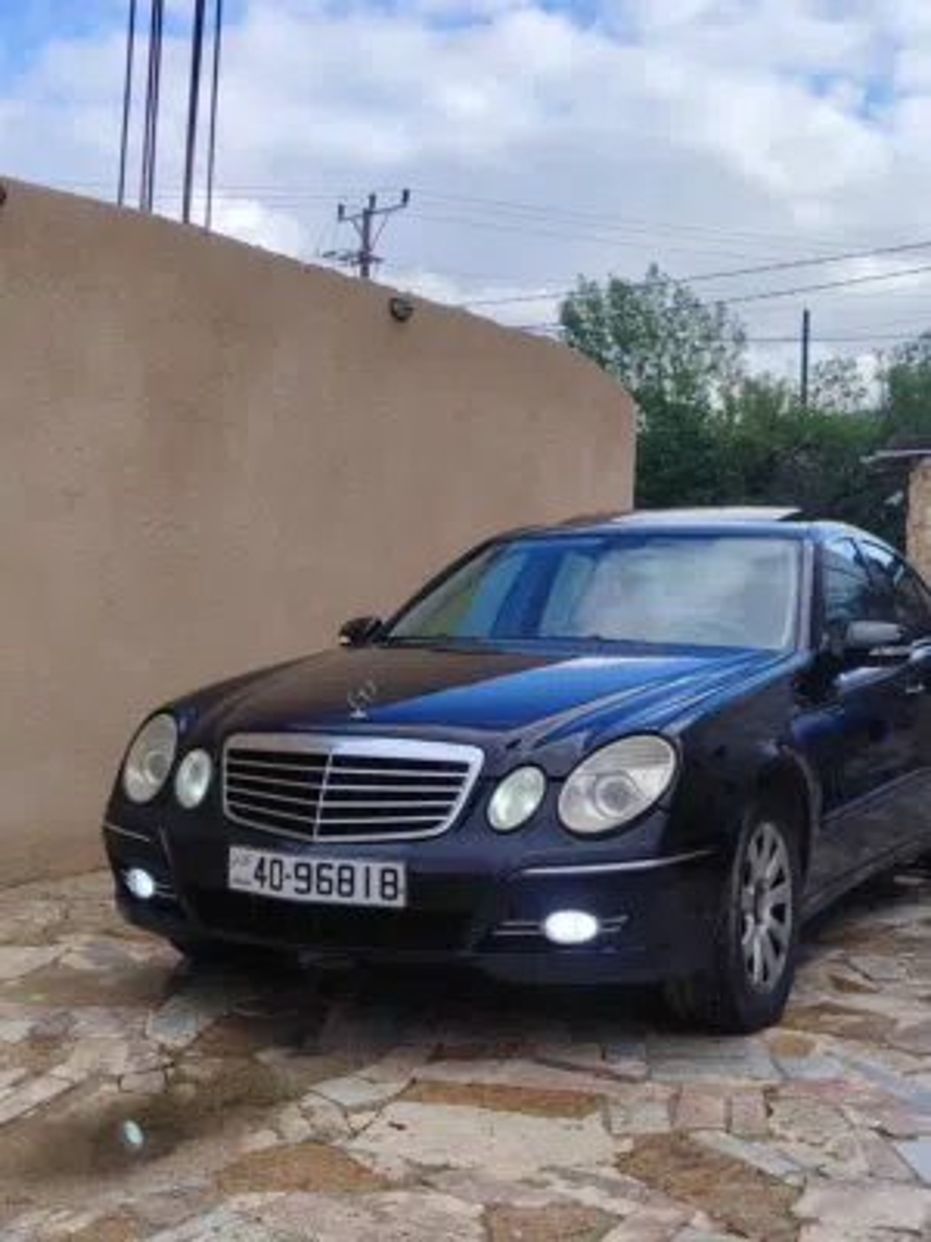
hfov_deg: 30.9
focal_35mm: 47
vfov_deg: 40.4
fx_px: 1685
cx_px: 466
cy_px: 621
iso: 100
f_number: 1.75
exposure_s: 1/714
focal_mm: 5.25
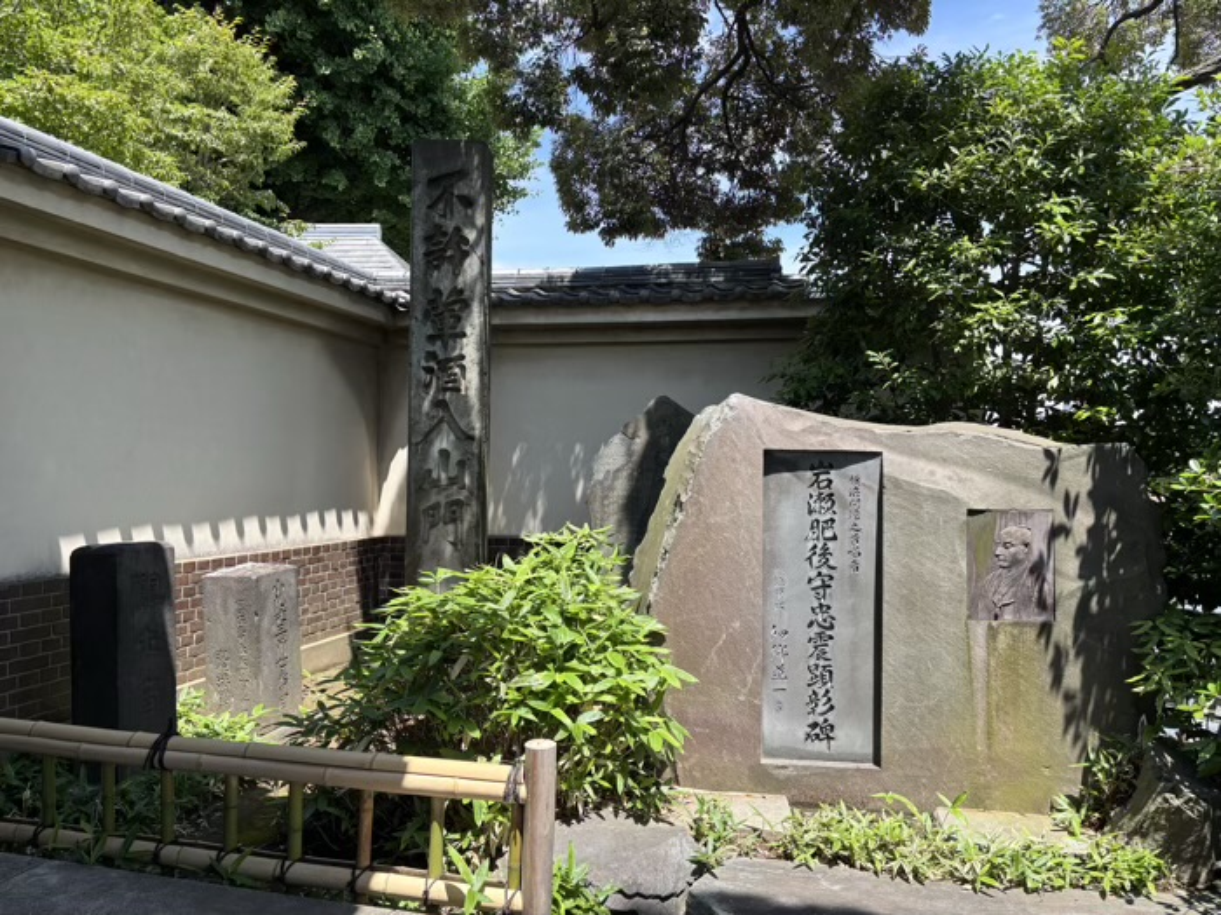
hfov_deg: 67.3
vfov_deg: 53.1
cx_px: 610
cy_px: 458
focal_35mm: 26
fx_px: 917
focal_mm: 5.96
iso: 50
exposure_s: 1/1007
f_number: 1.6
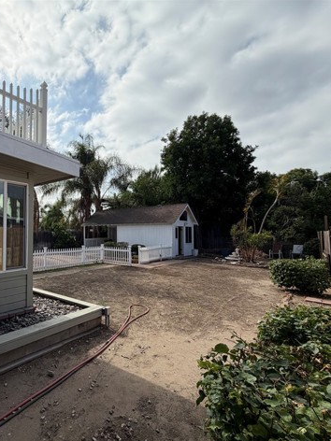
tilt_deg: +2.5
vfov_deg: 84.7
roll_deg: -0.1
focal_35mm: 19
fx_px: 242
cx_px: 68
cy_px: 223
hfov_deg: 63.1
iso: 32
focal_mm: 2.22
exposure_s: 1/1613
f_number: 2.2
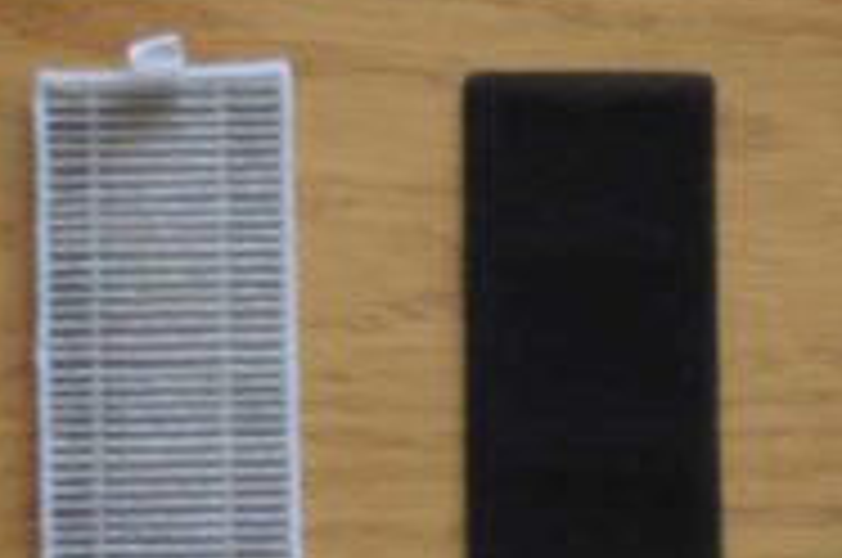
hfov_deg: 8.0
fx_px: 6001
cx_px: 369
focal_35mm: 257
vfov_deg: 5.2
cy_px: -515
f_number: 4.2
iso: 400
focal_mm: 32
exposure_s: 1/80
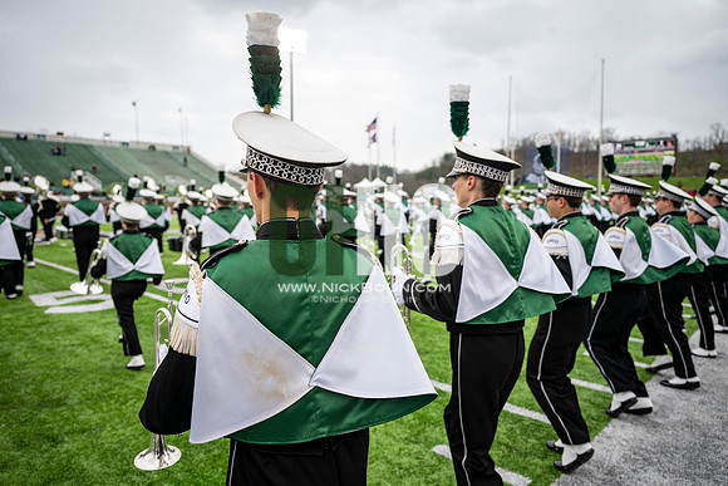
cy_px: 243
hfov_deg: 73.7
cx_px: 364
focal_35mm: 24
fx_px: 485
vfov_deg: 53.2
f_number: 2.8
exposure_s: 1/500
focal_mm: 24
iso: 160
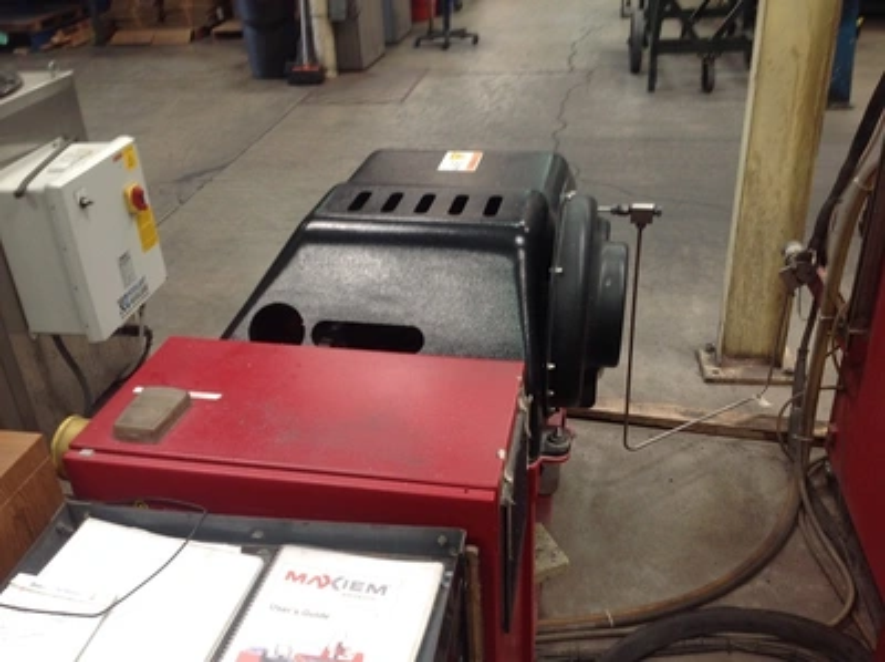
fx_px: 894
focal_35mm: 35
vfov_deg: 40.6
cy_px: 331
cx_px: 442
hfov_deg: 52.7
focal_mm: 4.28
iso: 50
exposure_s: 1/24
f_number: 2.4
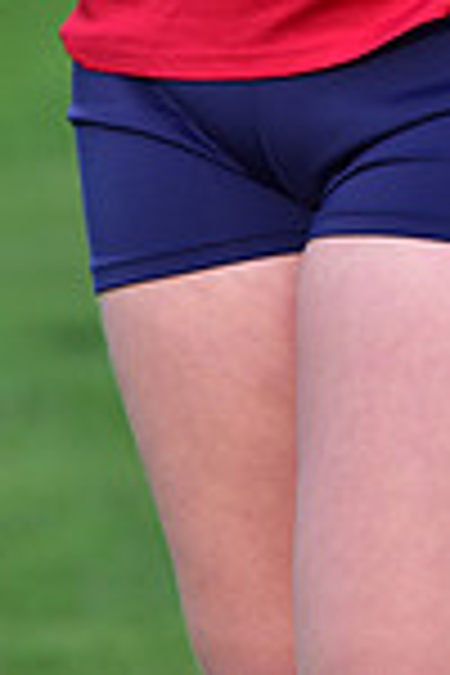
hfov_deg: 2.3
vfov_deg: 3.4
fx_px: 11268
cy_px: -621
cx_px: 403
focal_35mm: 601
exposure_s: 1/250
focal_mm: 155
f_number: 4.5
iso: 400
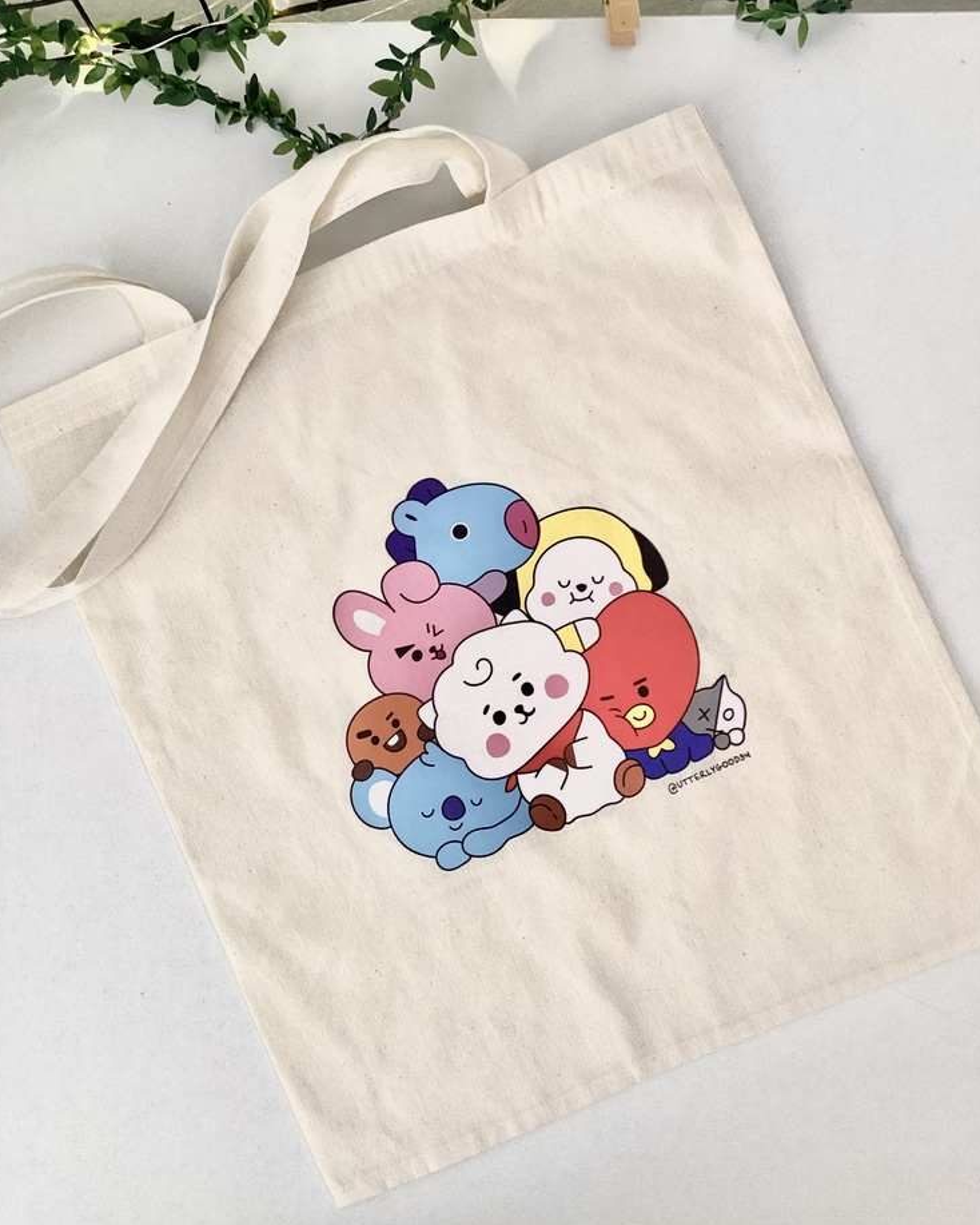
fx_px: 1196
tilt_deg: -87.8
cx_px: 491
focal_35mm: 33
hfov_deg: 44.6
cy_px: 581
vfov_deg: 54.2
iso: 160
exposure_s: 1/50
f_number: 2.4
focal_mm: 3.3
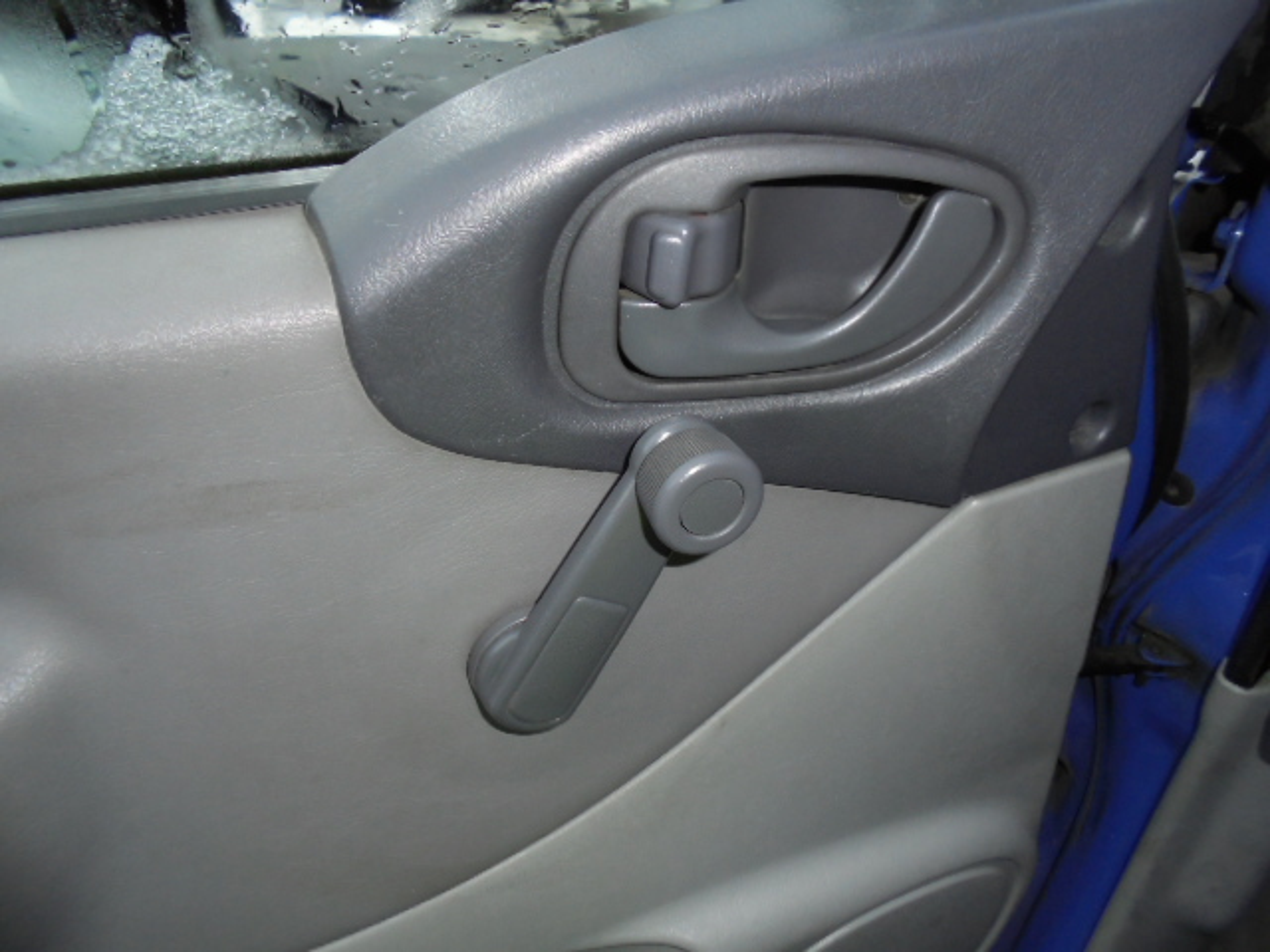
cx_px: 635
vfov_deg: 53.1
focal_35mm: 26
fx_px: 954
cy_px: 476
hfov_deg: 67.3
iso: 200
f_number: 3.5
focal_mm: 4.6
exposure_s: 1/30
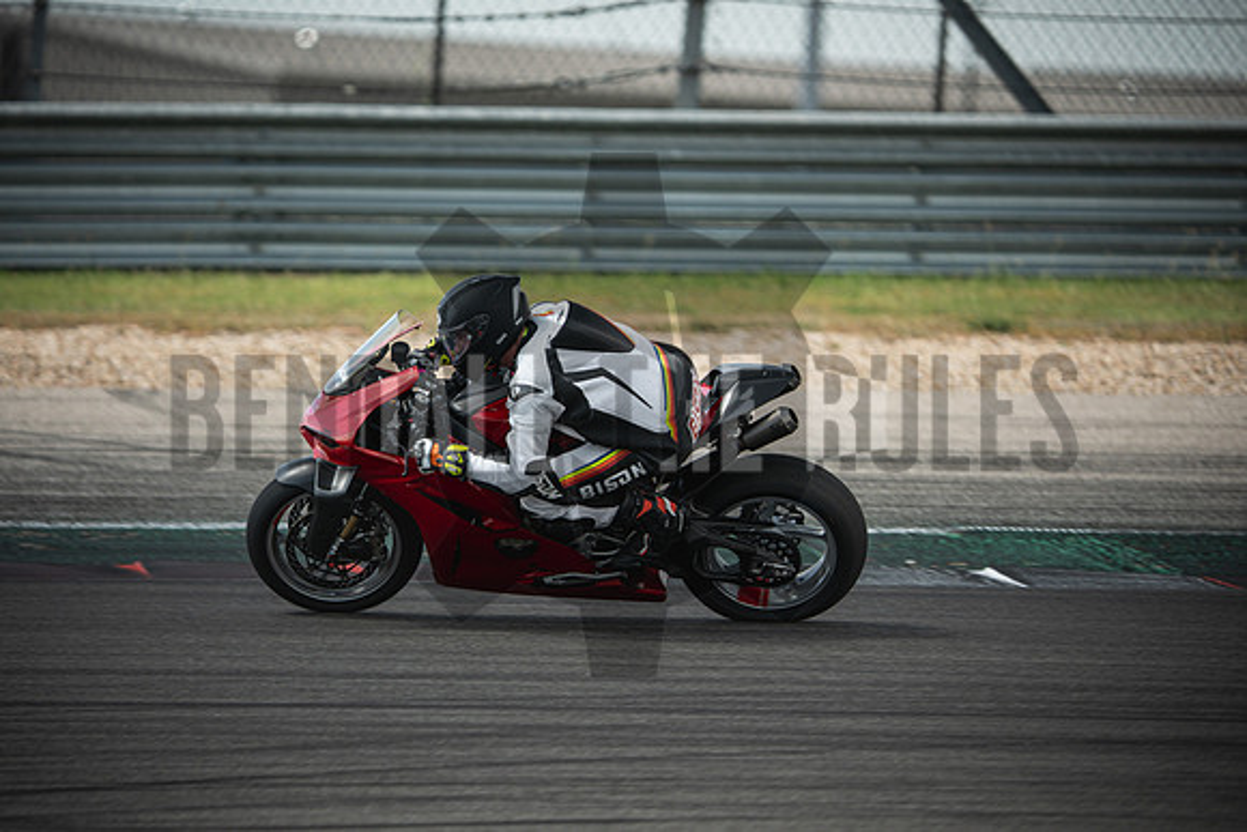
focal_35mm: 300
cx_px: 624
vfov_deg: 4.6
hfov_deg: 6.9
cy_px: 416
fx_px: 10394
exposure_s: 1/1600
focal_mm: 200
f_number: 2
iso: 200
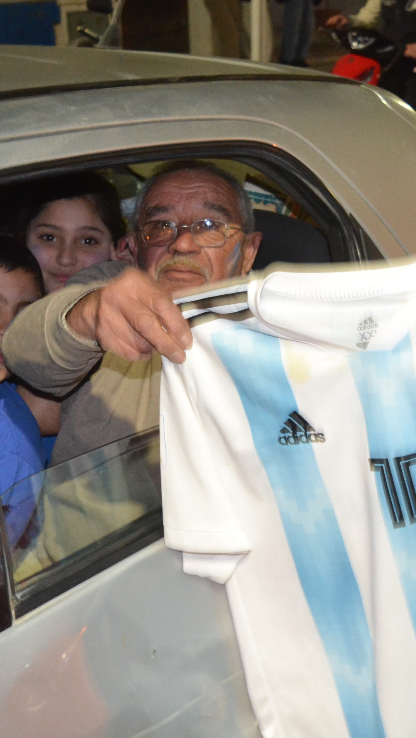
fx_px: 1157
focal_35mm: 59
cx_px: 304
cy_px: 385
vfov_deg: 35.4
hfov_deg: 20.3
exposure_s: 1/60
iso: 1600
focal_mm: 20
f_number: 3.8
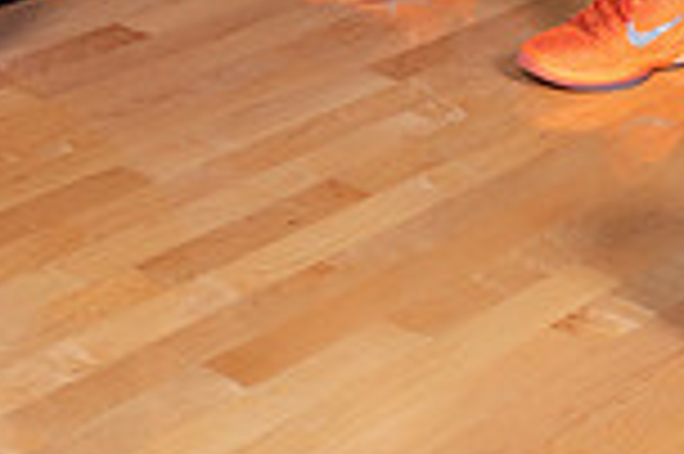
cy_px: -517
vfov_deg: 9.0
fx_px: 2695
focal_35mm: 142
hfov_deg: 14.4
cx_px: 459
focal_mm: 48
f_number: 7.1
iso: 500
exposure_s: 1/320
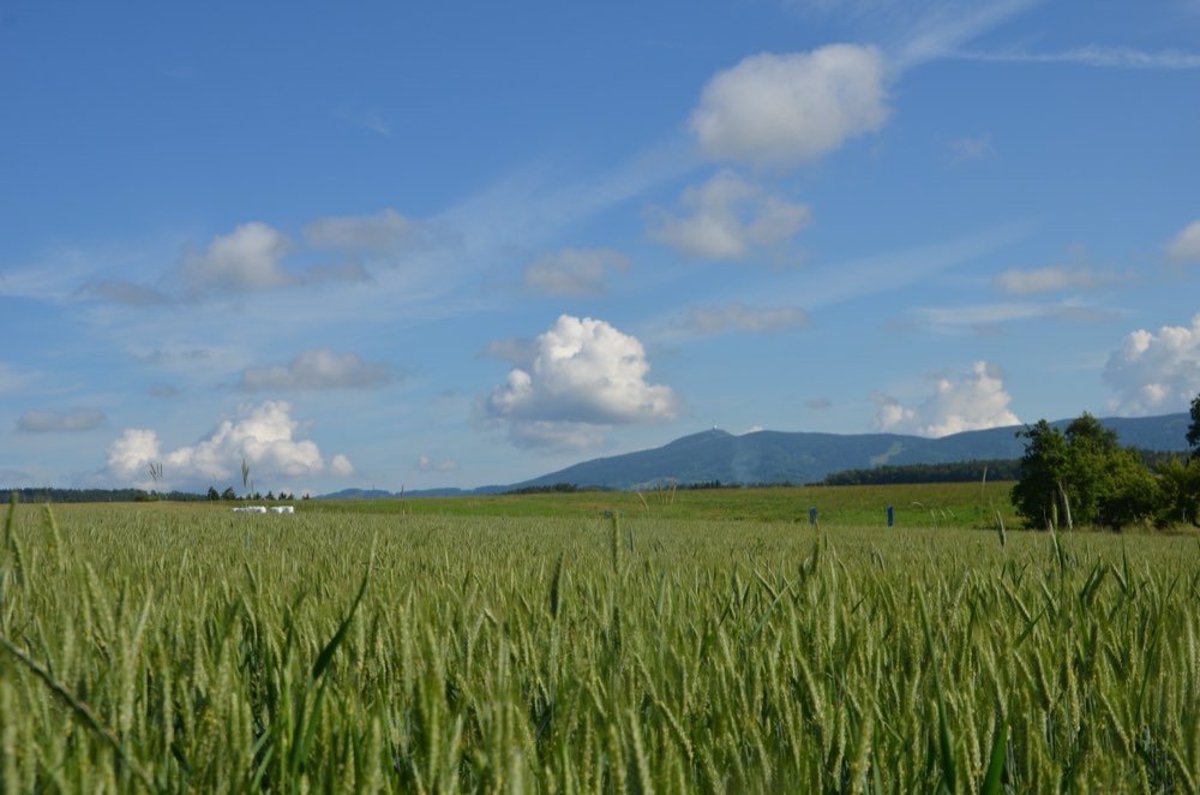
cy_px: 398
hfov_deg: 41.2
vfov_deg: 27.9
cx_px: 600
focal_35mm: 48
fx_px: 1596
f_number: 9
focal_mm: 32
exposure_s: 1/320
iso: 100
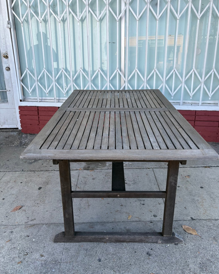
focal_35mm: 28
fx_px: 227
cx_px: 113
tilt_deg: -16.4
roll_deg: -0.2
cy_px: 124
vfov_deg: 62.1
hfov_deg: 51.5
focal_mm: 5.96
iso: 50
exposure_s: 1/623
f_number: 1.6
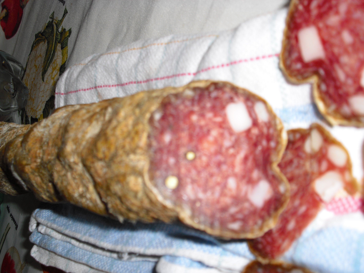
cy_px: 136
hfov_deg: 41.2
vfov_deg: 31.5
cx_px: 182
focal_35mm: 46
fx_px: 484
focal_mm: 7.6
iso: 64
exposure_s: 1/60
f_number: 3.1
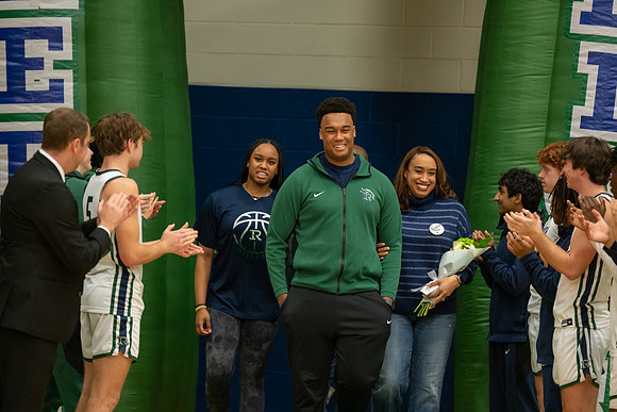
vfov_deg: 7.9
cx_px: 308
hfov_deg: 11.9
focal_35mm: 173
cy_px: 206
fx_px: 2966
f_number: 2.8
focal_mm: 173
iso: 6400
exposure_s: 1/320
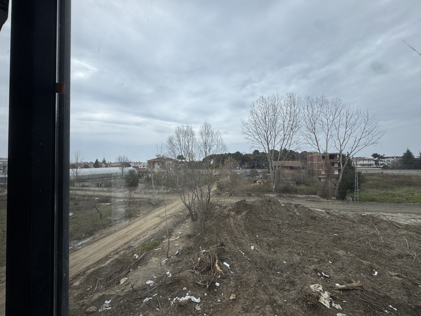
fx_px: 170
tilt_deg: +1.8
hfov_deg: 102.1
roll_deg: +1.4
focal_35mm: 14
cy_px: 158
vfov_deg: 85.7
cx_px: 210
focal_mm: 2.22
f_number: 2.2
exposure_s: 1/858
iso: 50
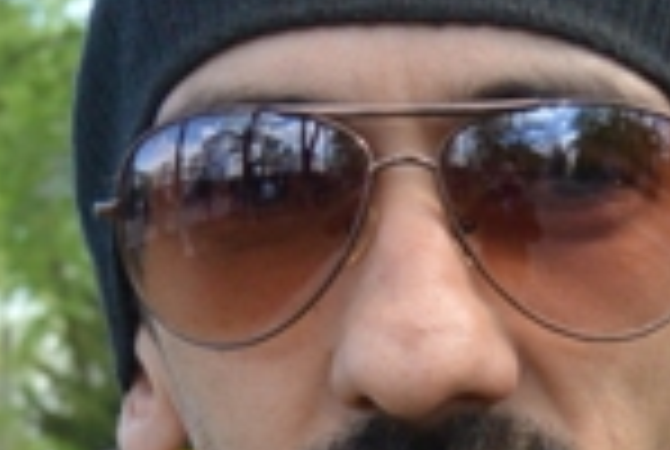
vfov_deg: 6.9
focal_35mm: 198
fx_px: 3692
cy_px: 576
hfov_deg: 10.3
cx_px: 657
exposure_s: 1/320
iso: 200
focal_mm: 14
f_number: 4
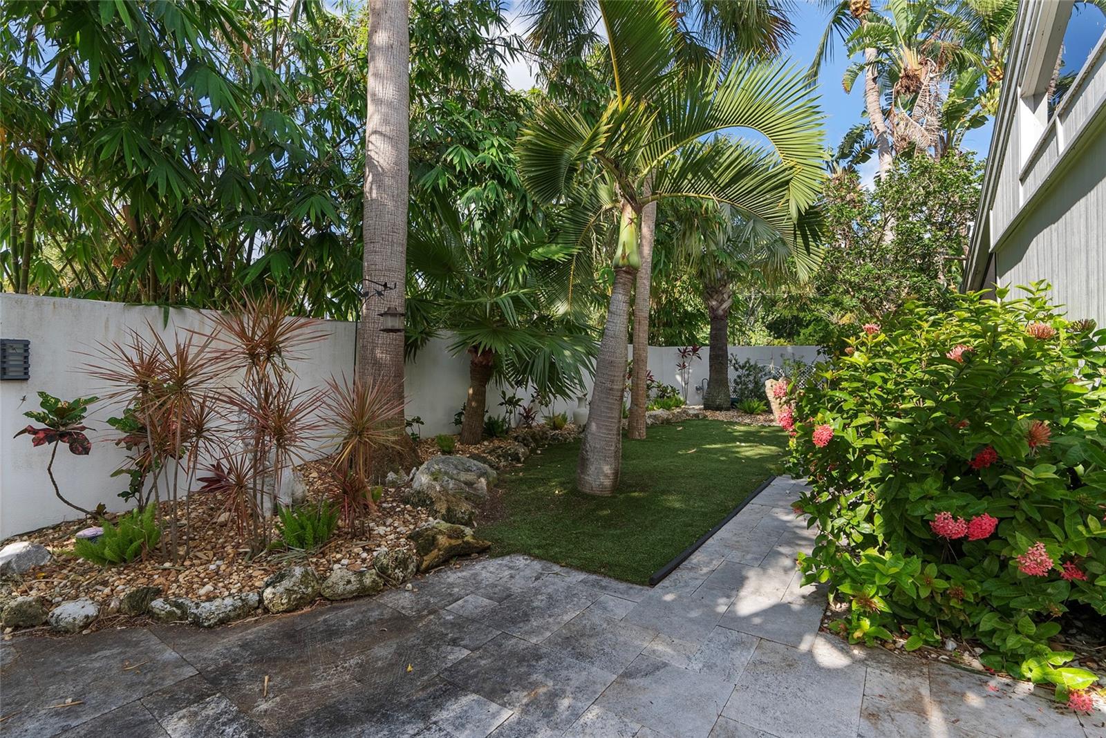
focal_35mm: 16
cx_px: 553
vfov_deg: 73.8
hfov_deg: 96.7
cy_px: 369
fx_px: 492
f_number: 8
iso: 100
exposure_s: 1/40
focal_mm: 16
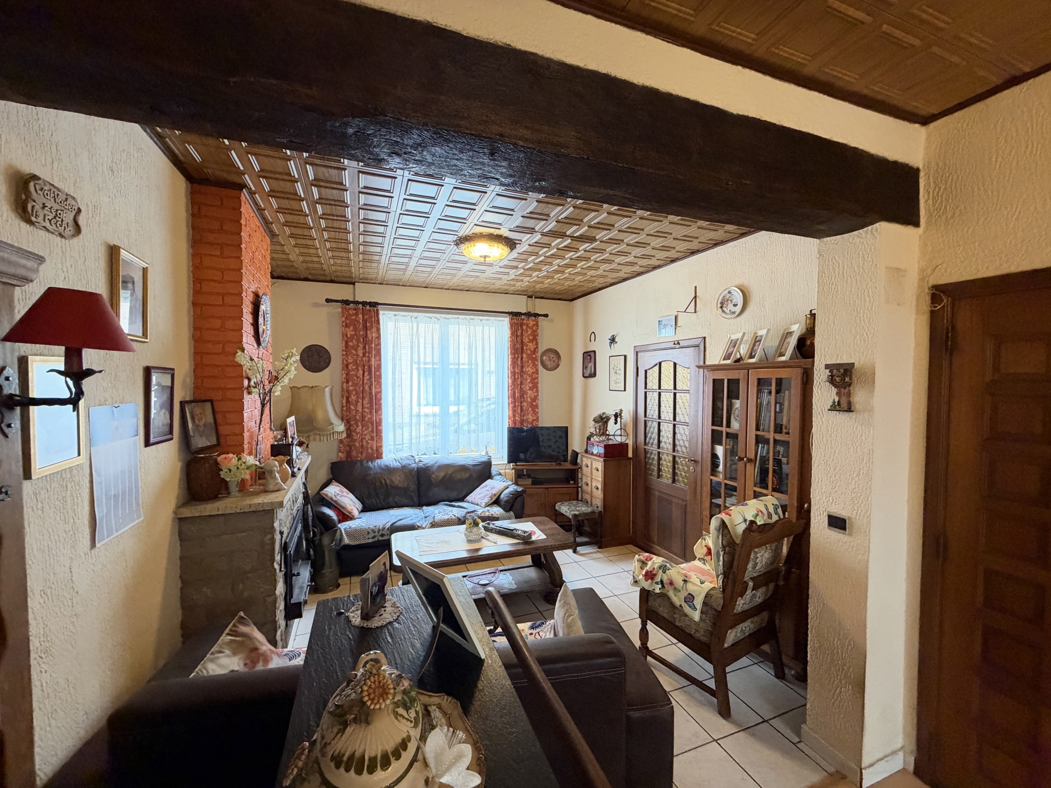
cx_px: 526
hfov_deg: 102.1
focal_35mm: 14
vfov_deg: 85.7
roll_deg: -0.9
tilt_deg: -1.3
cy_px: 394
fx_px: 425
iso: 500
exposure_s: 1/50
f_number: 2.2
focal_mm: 2.22
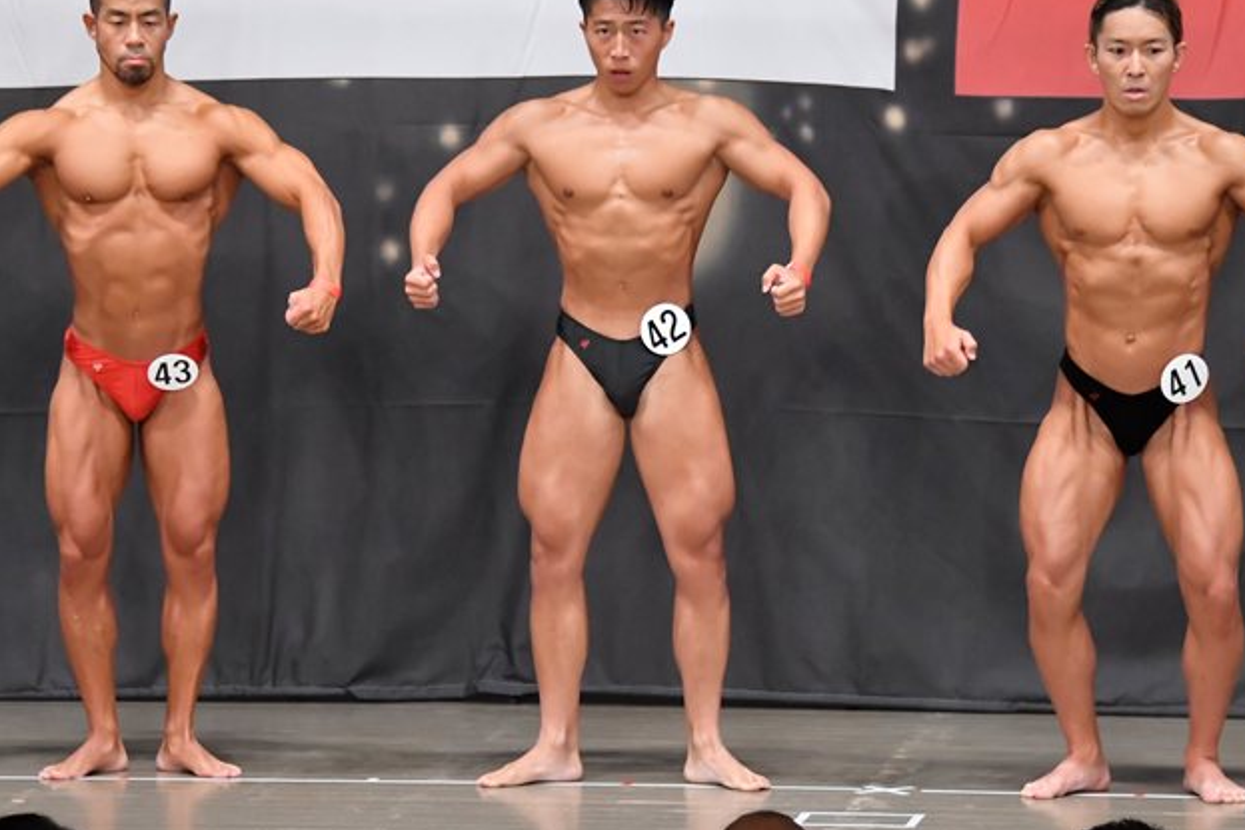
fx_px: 9334
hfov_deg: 7.6
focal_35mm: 270
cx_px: 547
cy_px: 364
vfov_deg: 5.1
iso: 6400
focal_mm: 145
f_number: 5.6
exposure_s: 1/400
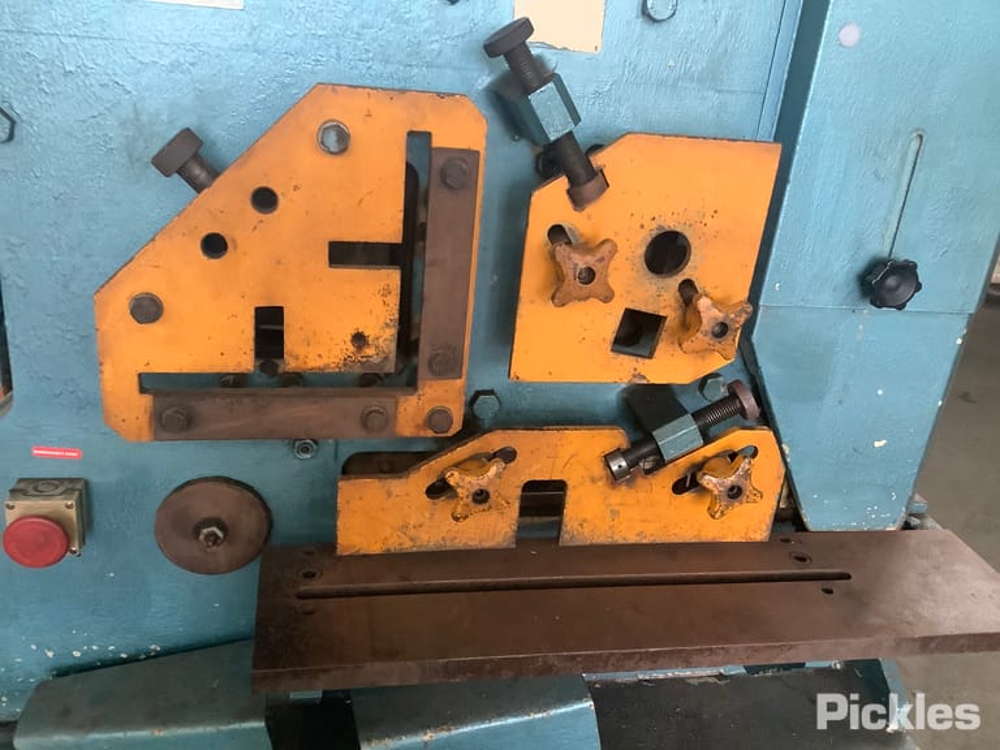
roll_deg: -5.4
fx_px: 896
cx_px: 500
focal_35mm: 31
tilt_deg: -21.7
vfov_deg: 45.4
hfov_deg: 58.4
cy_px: 375
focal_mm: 3.3
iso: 400
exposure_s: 1/50
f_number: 2.4
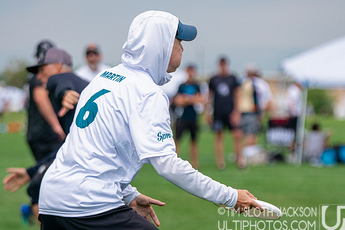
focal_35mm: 285
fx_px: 2731
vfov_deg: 4.8
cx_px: 220
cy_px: 193
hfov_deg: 7.2
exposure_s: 1/8000
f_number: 3.2
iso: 640
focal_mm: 142
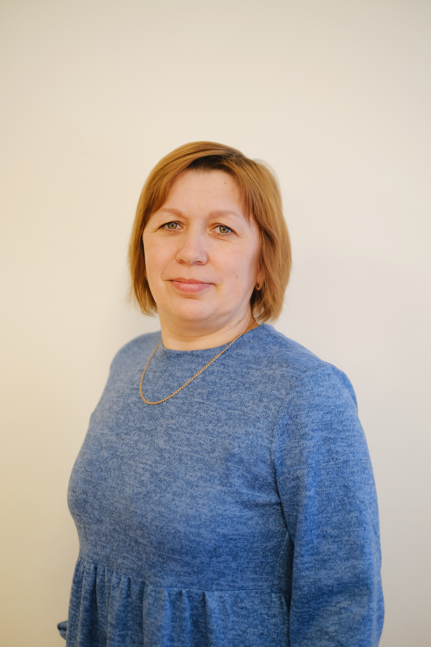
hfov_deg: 25.5
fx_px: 952
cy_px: 324
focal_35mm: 53
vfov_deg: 37.5
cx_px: 216
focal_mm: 35
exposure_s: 1/60
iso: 160
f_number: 1.4
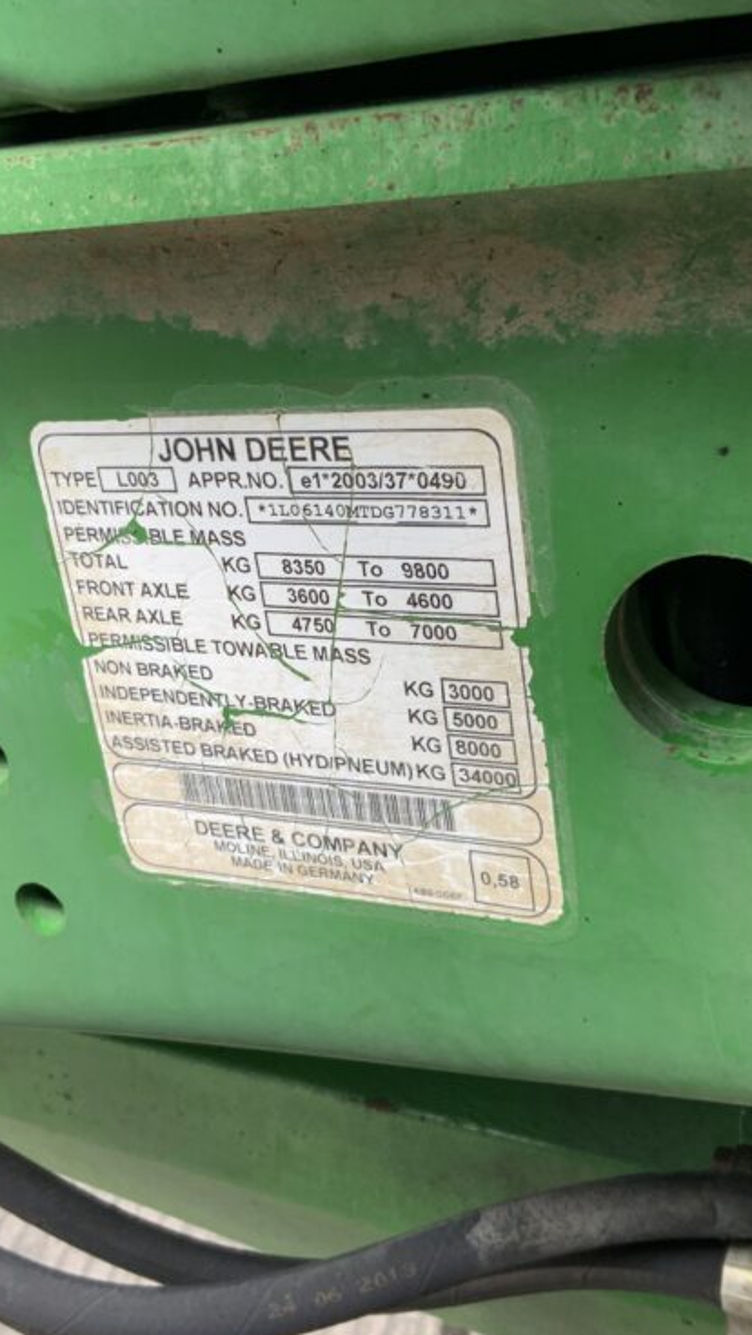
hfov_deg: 27.1
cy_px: 650
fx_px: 1558
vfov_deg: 46.4
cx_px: 303
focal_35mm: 44
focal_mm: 3
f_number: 1.8
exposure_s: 1/122
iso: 25
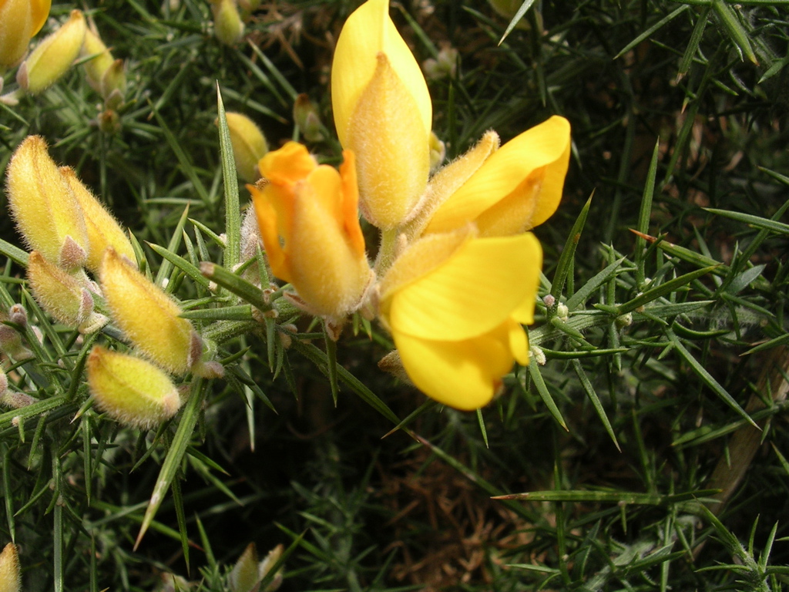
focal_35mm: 38
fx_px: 866
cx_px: 394
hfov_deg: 49.0
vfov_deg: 37.7
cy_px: 296
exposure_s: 1/144
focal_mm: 5.8
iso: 50
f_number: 5.6
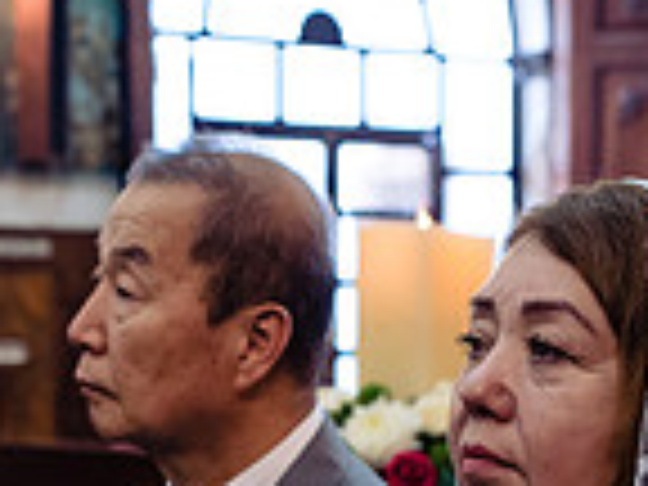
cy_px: 443
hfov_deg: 14.5
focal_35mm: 136
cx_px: 315
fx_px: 2546
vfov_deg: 10.8
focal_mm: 35
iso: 1600
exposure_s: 1/100
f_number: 3.2
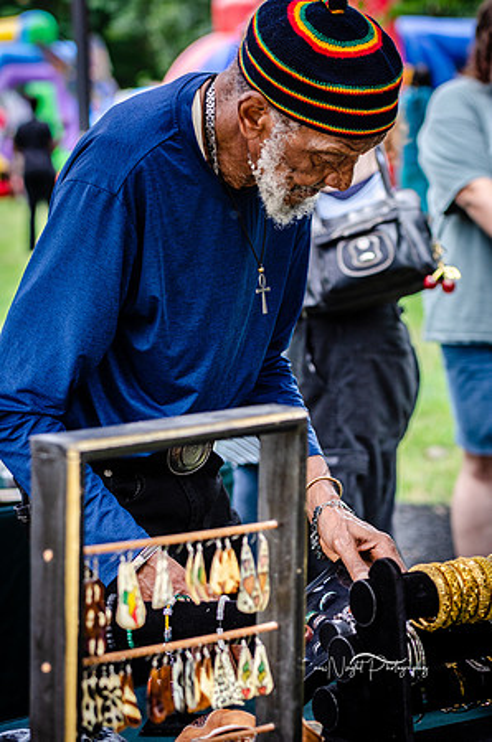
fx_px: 2162
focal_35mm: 105
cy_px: 371
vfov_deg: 19.5
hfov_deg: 13.0
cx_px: 246
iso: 200
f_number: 4
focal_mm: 70
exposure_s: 1/400
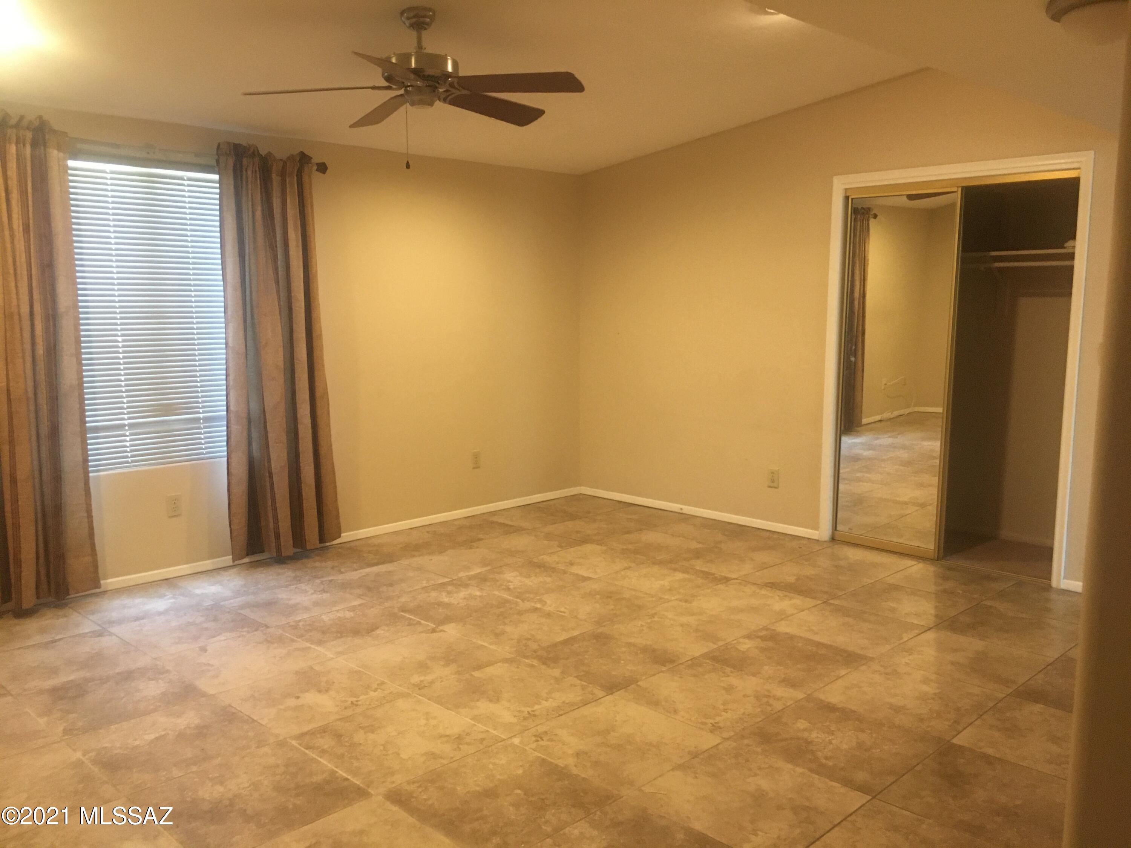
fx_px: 948
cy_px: 424
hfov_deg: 61.7
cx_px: 566
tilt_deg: -8.8
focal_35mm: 29
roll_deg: -0.4
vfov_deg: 48.2
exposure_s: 1/30
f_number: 2.2
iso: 160
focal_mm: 4.15
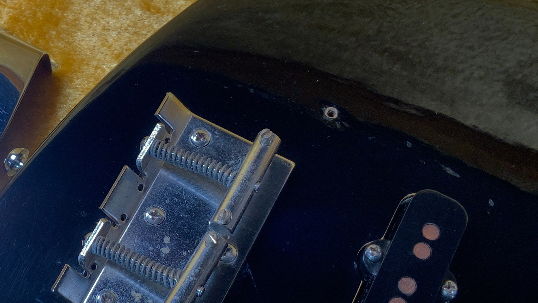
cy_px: 208
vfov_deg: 19.7
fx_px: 870
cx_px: 119
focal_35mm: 61
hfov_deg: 33.5
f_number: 1.8
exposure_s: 1/104
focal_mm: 3
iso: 40
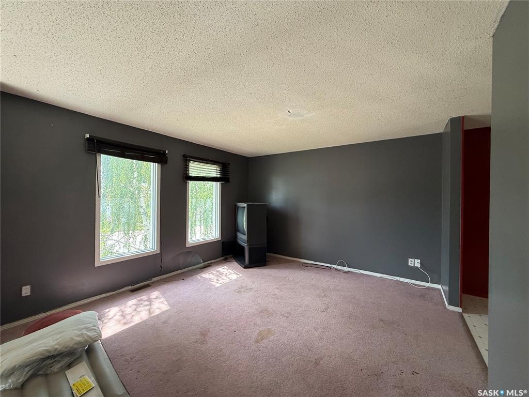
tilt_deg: +1.4
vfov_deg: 85.7
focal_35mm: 14
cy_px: 198
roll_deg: -1.0
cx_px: 264
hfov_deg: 102.1
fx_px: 214
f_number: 2.2
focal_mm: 2.22
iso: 125
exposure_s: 1/99
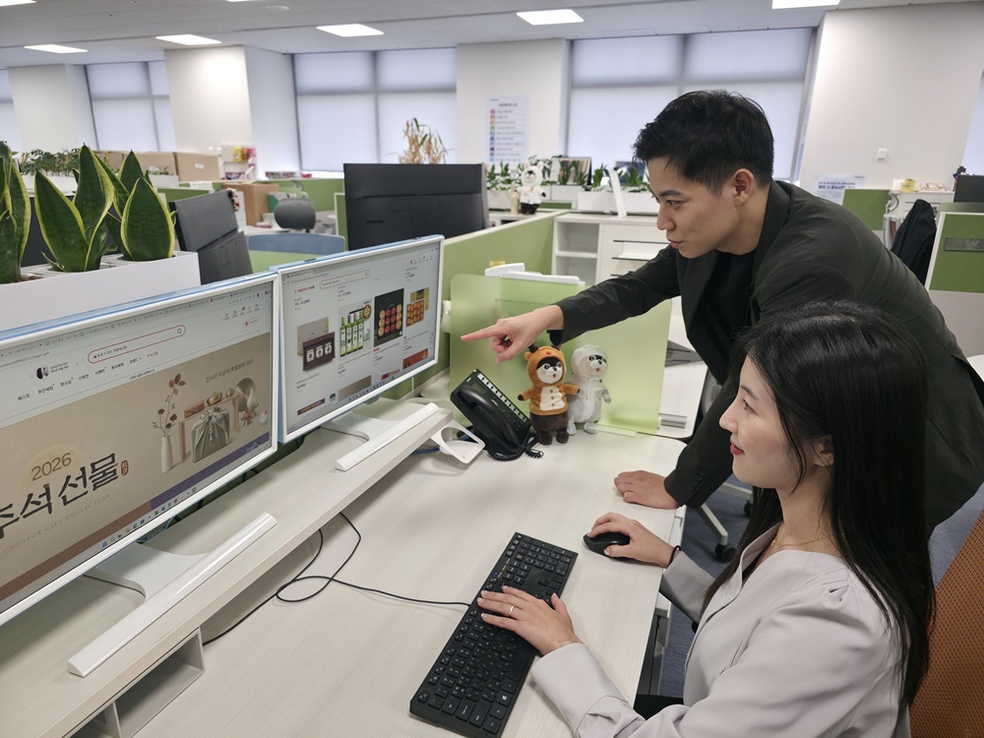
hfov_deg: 73.9
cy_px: 369
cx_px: 492
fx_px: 654
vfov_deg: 58.9
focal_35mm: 23
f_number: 1.7
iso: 125
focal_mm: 6.3
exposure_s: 1/120
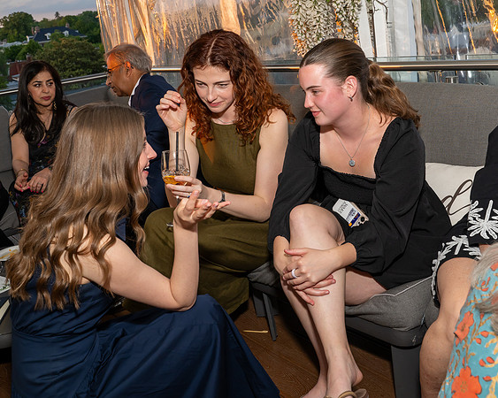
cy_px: 165
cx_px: 240
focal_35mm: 41
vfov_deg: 36.5
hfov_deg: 44.9
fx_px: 602
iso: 500
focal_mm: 31
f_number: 8
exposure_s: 1/250
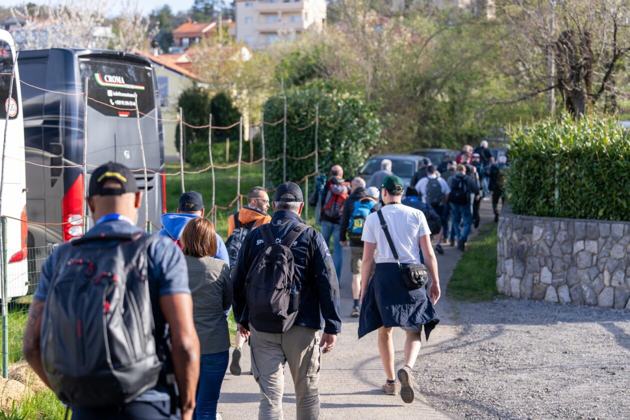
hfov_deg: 28.5
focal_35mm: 71
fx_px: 1240
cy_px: 210
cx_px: 315
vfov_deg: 19.2
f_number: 2.8
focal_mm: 70
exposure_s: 1/500
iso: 100
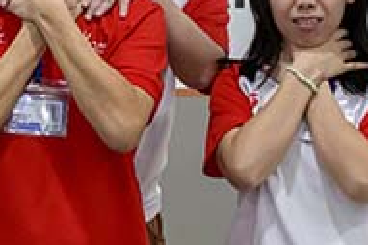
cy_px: 100
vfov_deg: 5.8
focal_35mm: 236
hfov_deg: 8.7
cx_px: -15
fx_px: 2410
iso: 5600
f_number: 6.3
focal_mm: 47
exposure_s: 1/250
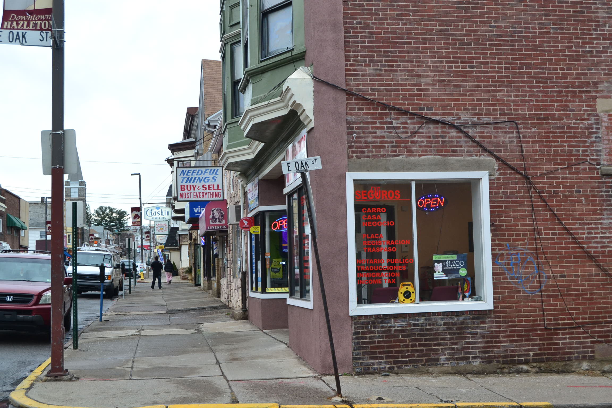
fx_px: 816
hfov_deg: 41.1
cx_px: 306
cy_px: 204
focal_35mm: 48
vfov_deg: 28.1
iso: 450
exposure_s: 1/60
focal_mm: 32
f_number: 8
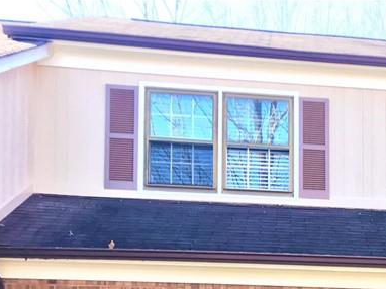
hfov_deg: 23.9
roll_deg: -1.4
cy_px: 386
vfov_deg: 18.2
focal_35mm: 75
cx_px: 450
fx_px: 836
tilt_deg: +3.7
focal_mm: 3.99
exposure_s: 1/120
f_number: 1.8
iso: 20
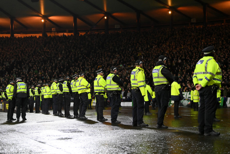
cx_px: 115
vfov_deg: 17.1
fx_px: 511
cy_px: 77
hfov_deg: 25.4
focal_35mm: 80
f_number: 2.8
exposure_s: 1/2000
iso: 4000
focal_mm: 80
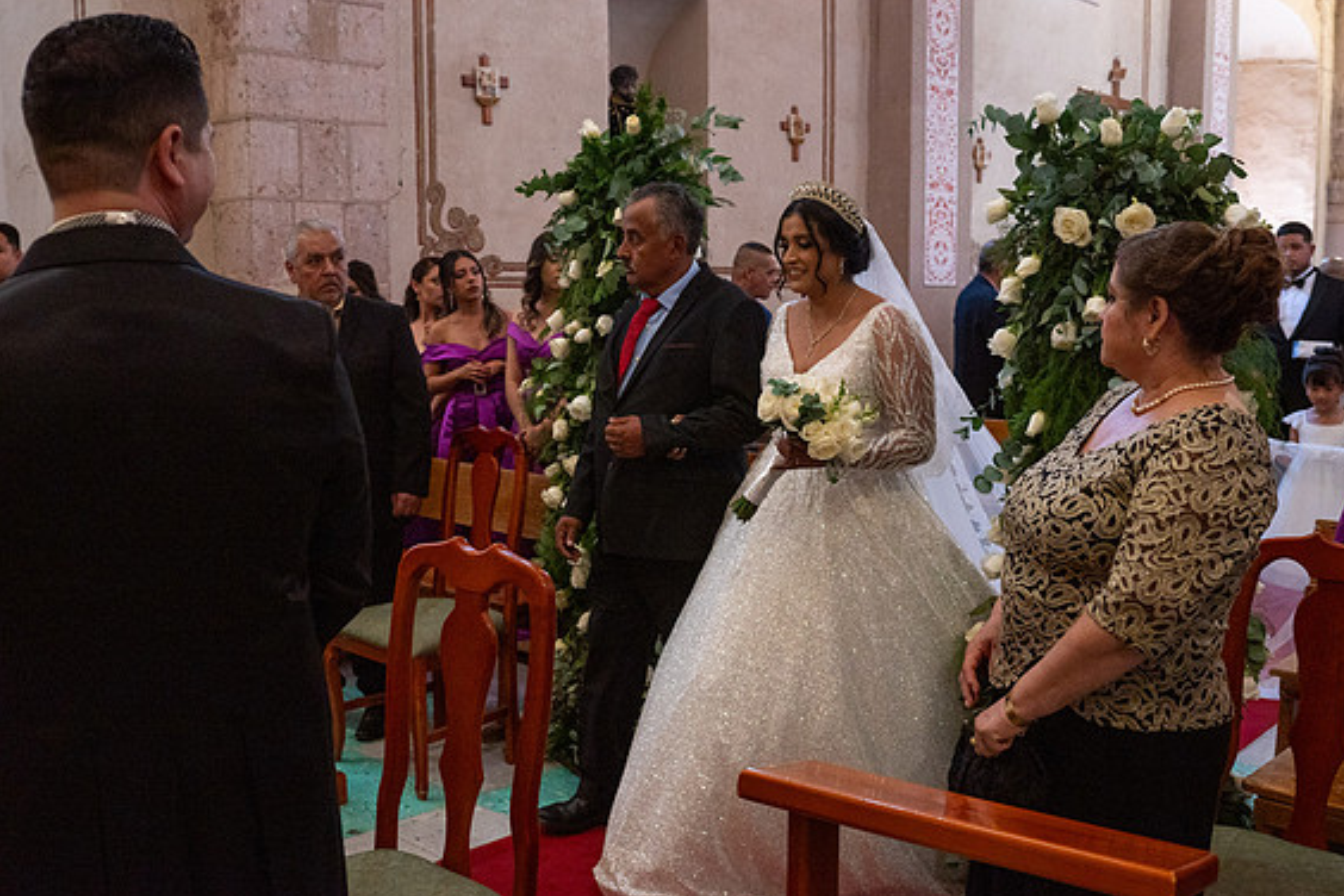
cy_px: 456
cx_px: 689
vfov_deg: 36.9
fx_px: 1344
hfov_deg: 53.1
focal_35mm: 36
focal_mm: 35
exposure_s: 1/125
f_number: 5
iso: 2500
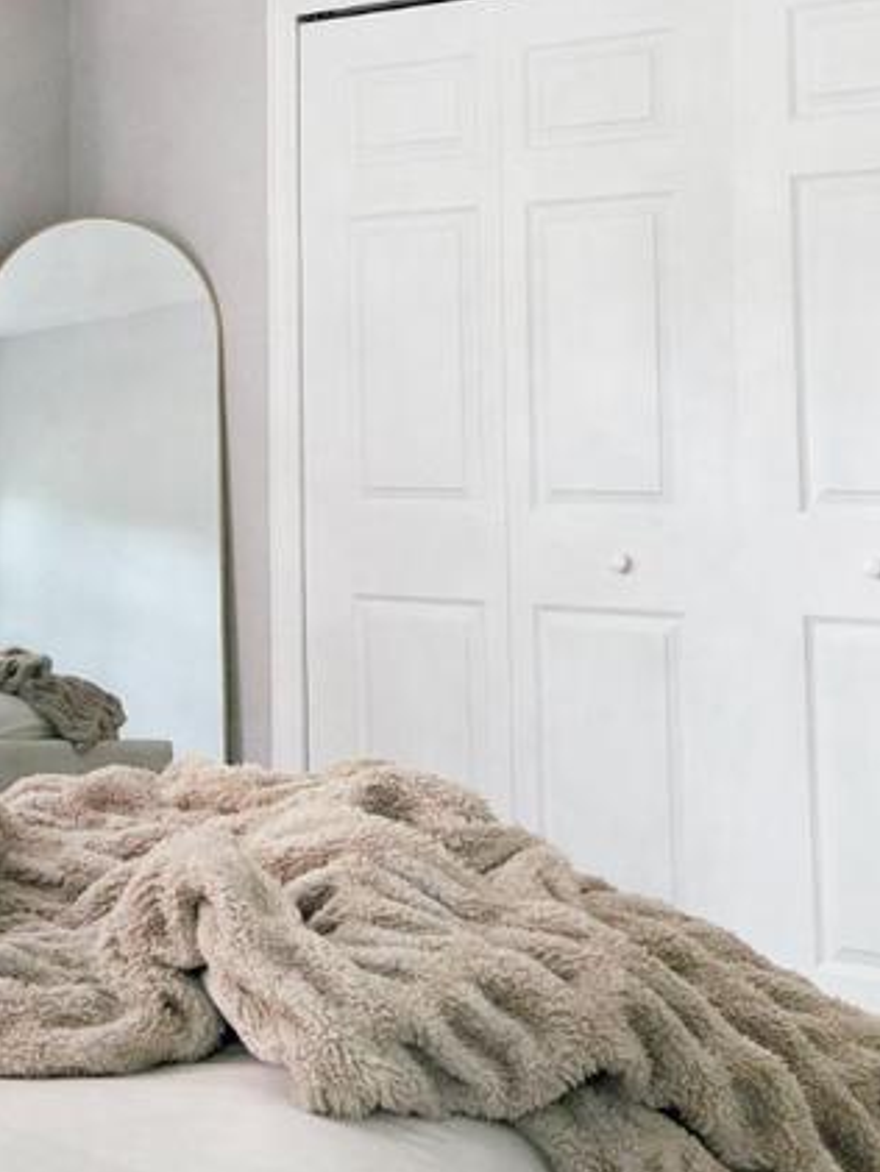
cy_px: 292
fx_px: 1999
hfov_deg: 23.8
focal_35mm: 59
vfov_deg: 32.1
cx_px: 8
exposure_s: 1/60
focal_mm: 5.4
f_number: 1.8
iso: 800
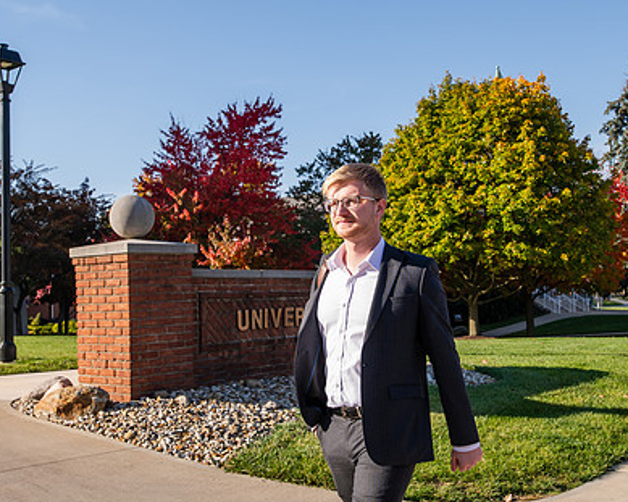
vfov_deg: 35.7
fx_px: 780
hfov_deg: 43.8
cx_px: 315
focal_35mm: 42
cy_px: 246
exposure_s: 1/400
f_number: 8
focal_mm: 30
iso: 250
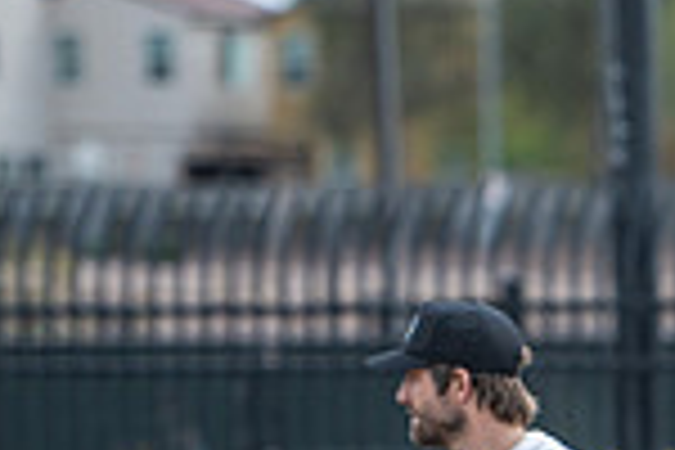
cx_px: 1270
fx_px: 12580
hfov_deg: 3.1
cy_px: 844
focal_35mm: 671
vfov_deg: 2.0
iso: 160
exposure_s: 1/1600
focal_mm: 155
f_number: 3.2
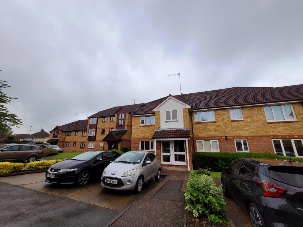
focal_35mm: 13
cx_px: 152
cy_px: 114
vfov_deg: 89.9
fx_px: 114
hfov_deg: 106.2
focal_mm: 1.74
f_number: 2.2
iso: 40
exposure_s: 1/294
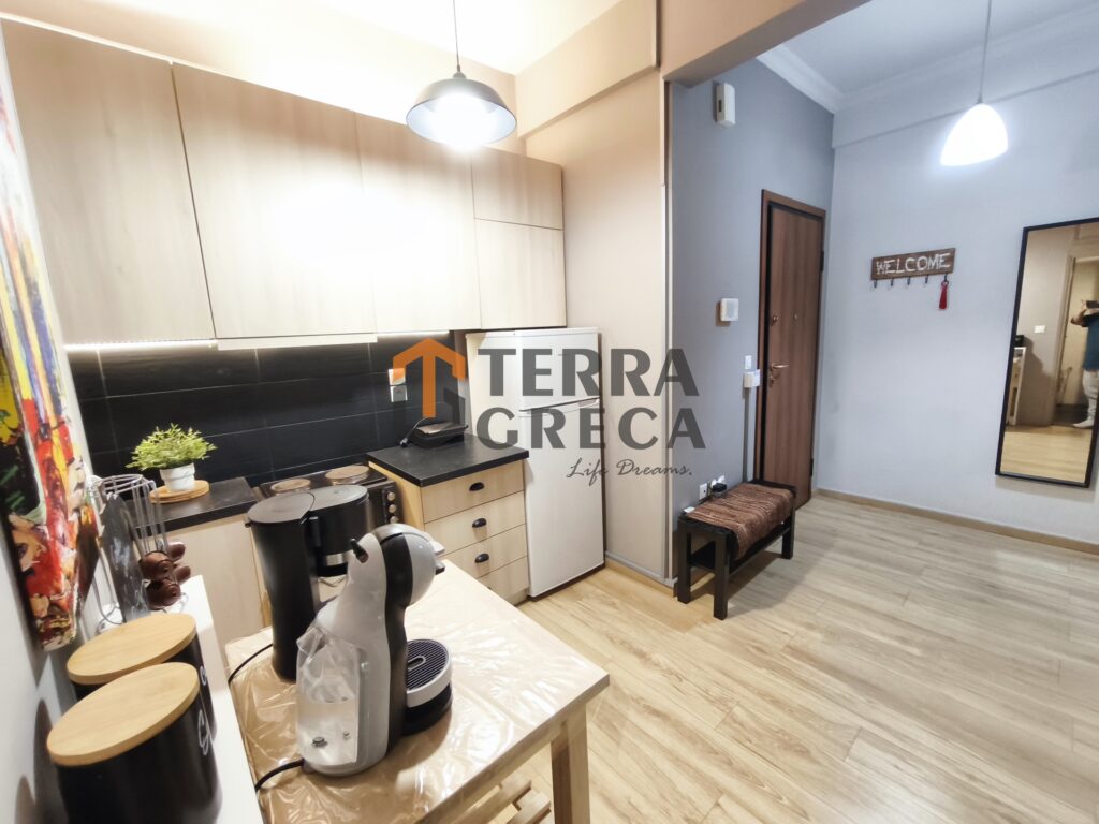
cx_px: 550
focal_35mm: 15
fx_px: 476
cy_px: 412
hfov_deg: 98.2
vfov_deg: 81.7
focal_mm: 1.91
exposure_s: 1/33.3
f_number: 2.2
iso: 320
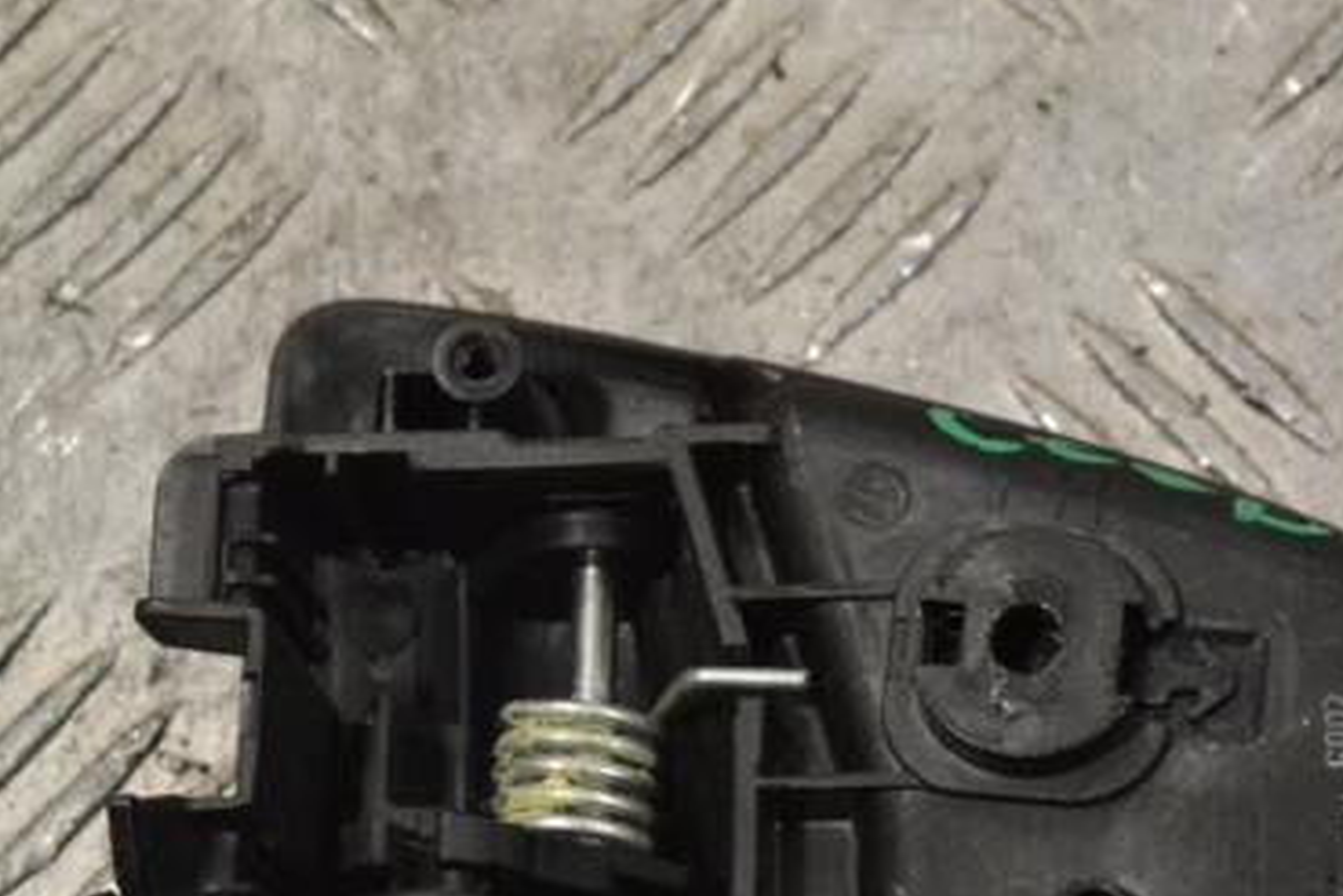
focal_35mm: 110
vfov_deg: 12.4
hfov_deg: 18.5
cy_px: 637
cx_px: 964
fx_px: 4096
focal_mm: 45
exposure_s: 1/320
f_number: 9
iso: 3200
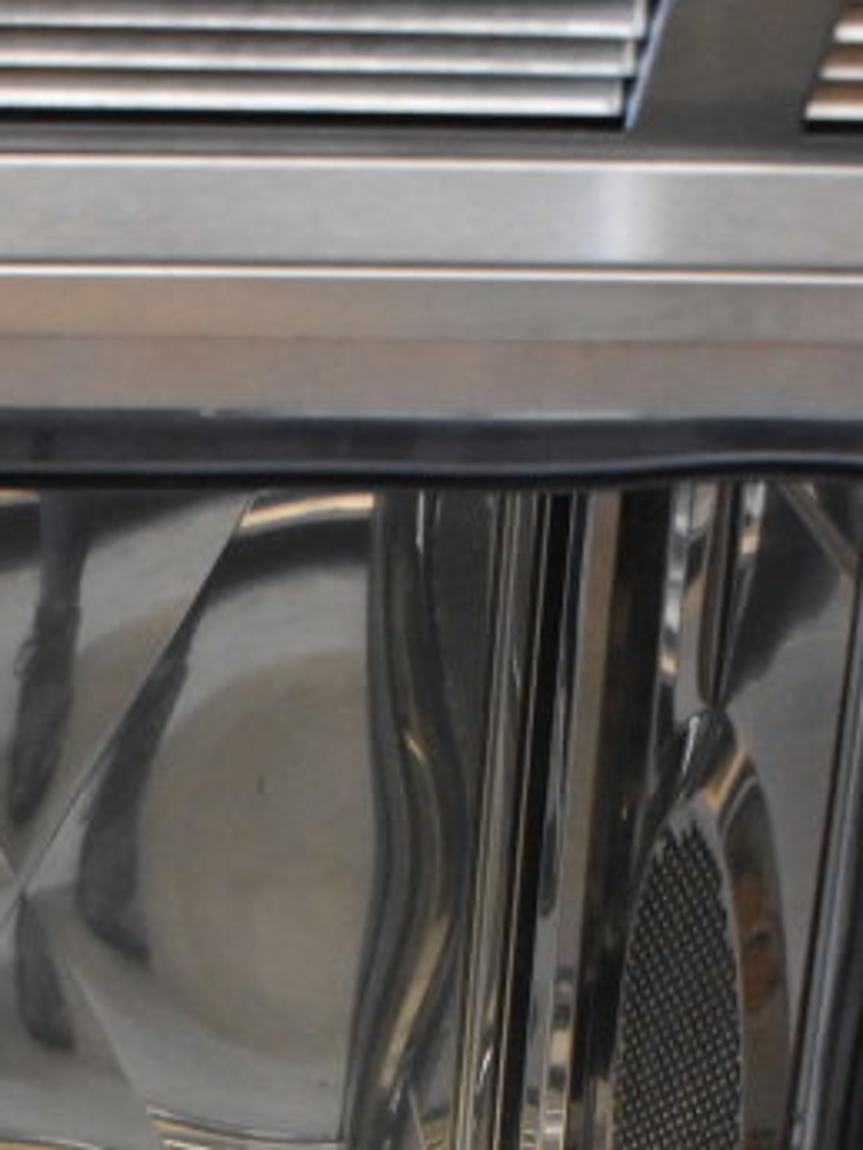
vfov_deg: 17.2
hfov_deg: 13.7
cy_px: 1518
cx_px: 43
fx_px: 3555
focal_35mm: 107
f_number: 6.3
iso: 6400
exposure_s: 1/160
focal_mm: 28
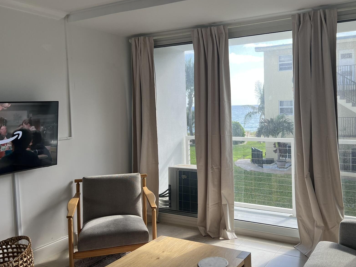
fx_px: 350
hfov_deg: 53.6
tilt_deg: -1.4
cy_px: 117
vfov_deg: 41.7
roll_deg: +1.7
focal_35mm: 34
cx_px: 211
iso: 40
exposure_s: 1/144
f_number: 1.5
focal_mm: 5.7
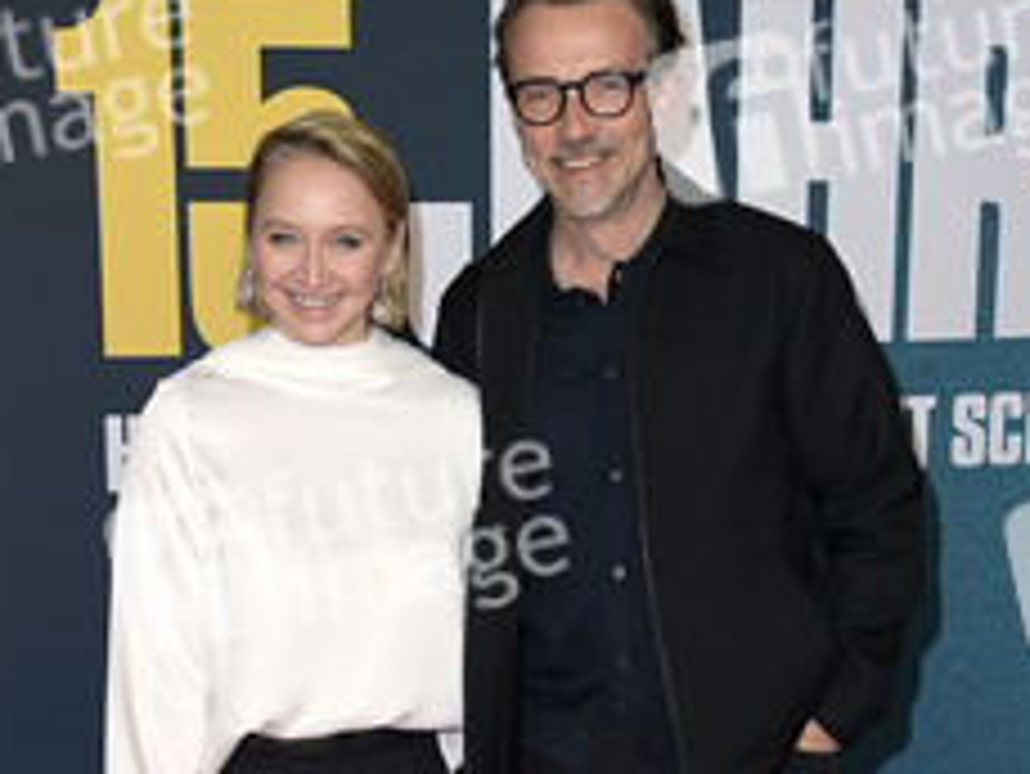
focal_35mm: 84
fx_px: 2501
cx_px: 468
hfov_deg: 23.3
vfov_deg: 17.2
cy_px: 774
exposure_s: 1/250
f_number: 5.6
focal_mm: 50
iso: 640
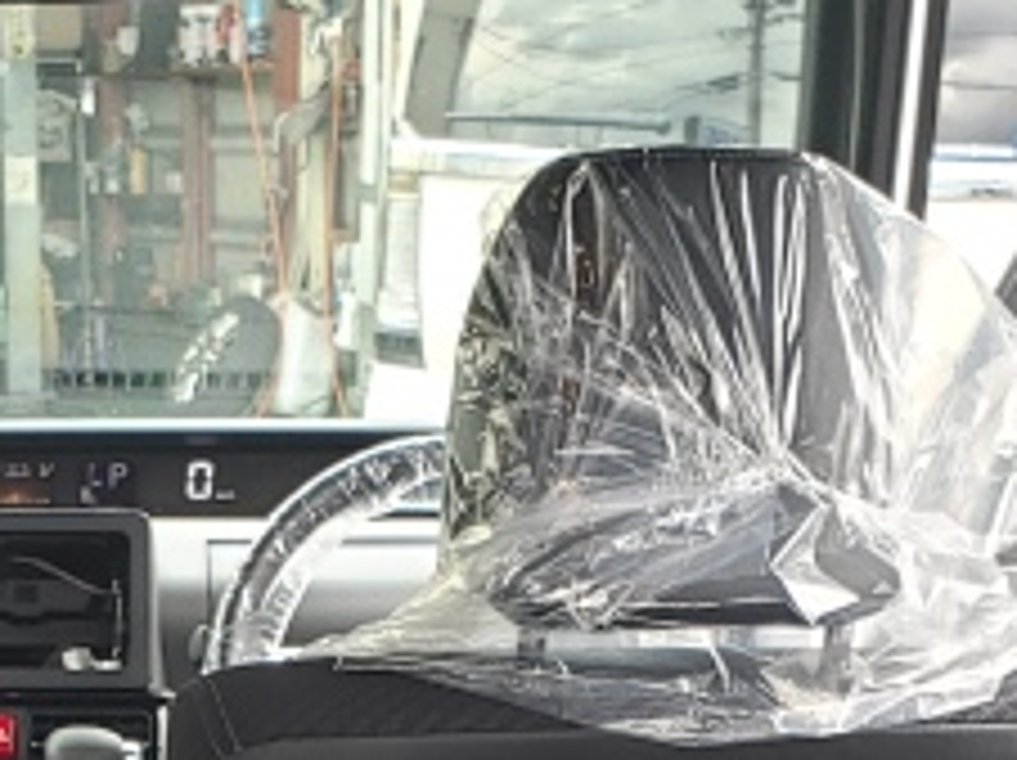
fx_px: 3463
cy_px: 1529
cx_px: 144
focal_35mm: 118
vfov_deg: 11.3
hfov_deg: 16.5
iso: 100
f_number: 2.4
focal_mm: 4.3
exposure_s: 1/50
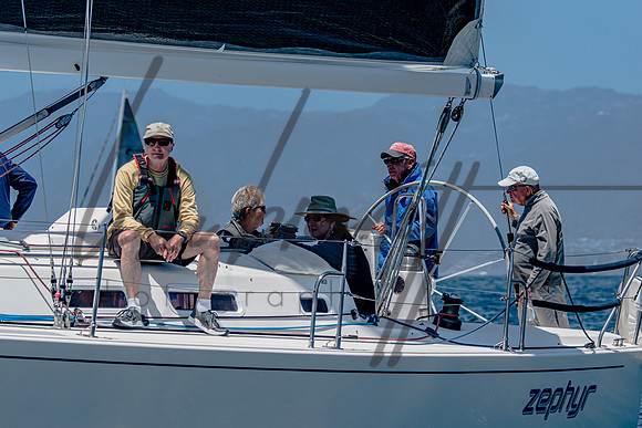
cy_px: 214
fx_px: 4347
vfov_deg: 5.6
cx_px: 330
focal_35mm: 244
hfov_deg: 8.4
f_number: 5
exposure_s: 1/1600
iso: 200
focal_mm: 155
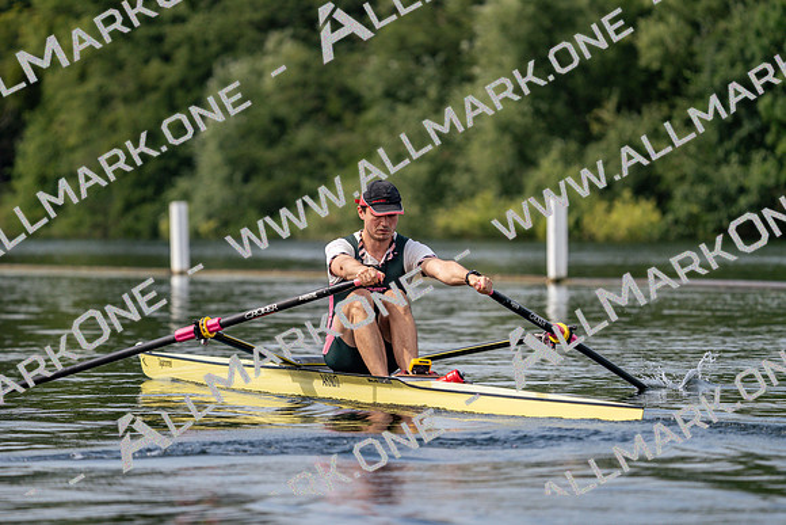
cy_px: 262
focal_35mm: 309
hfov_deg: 6.7
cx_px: 393
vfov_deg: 4.5
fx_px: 6748
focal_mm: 309
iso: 320
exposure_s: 1/1600
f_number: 6.3
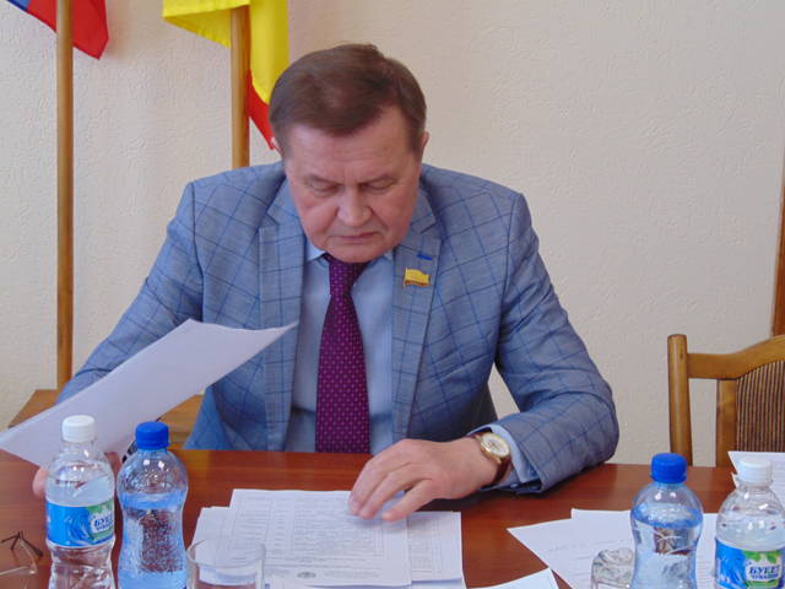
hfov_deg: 27.4
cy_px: 294
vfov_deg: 20.7
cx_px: 392
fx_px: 1610
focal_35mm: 71
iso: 160
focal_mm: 12.8
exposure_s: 1/40
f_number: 3.7
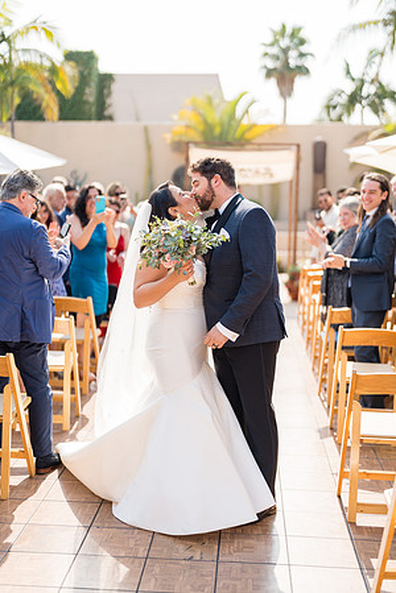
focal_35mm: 50
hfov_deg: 27.0
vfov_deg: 39.6
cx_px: 198
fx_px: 825
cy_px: 296
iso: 50
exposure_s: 1/3200
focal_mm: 50
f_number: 1.2
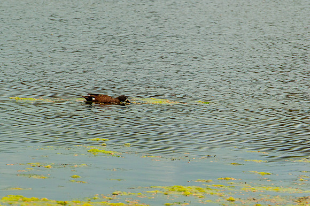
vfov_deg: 3.0
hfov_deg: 4.6
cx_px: 155
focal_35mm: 450
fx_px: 3870
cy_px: 103
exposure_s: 1/750
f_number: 13
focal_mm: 300
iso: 400
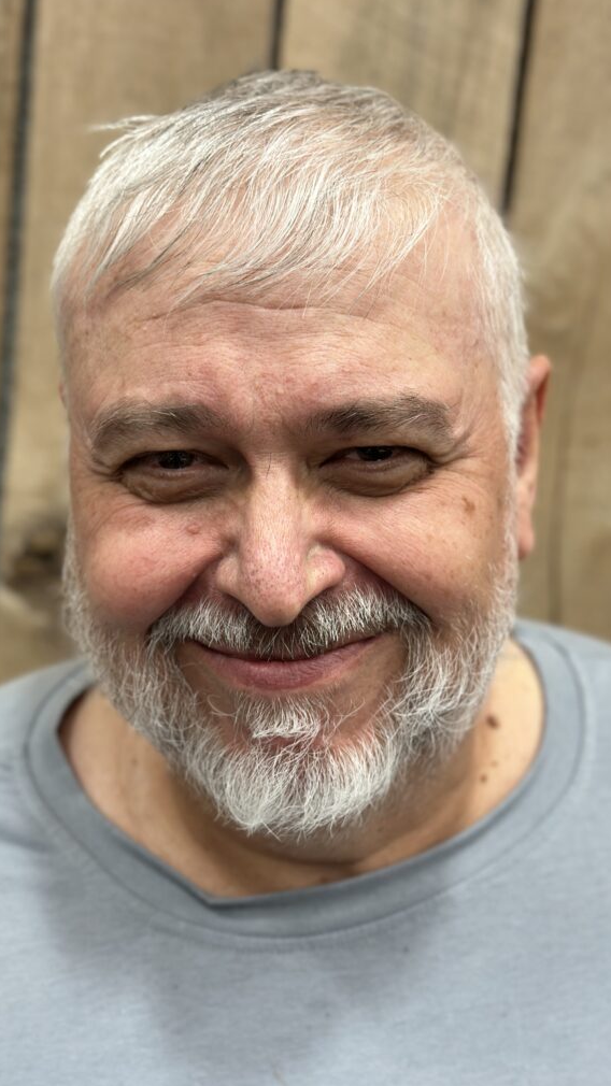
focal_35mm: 53
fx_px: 1527
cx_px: 307
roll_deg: -4.9
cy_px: 539
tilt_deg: -8.6
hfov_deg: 22.6
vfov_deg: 39.2
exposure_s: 1/60
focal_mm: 6.86
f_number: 1.78
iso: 125
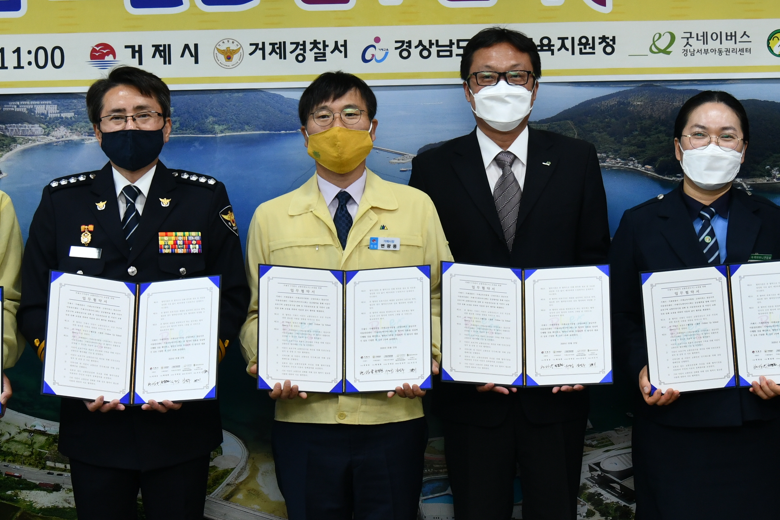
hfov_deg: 24.2
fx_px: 1820
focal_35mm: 84
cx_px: 386
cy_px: 253
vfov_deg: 16.3
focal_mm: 35
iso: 560
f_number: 4
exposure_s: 1/250
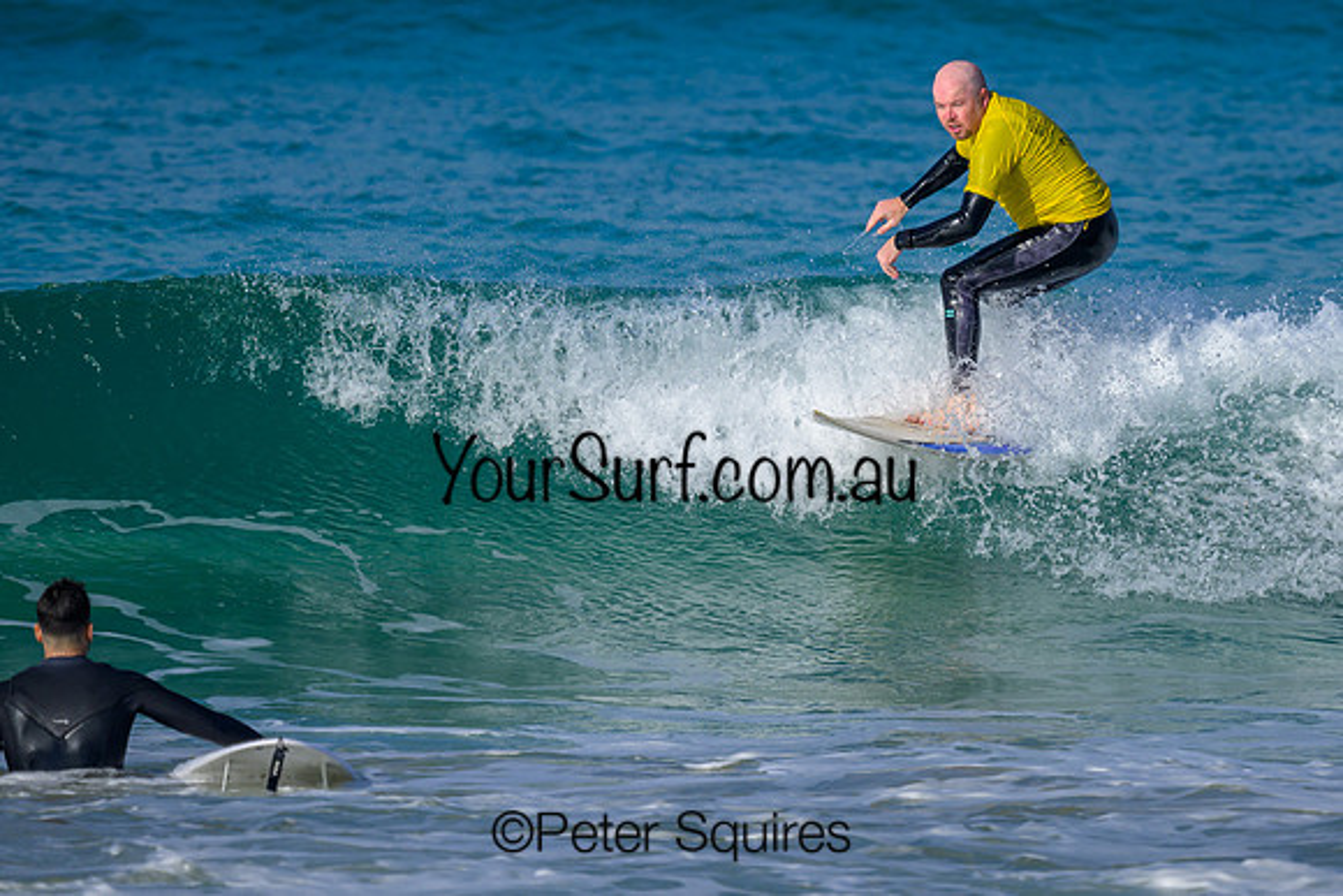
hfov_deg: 1.9
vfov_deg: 1.3
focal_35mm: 1098
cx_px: 922
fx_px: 40984
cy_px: 315
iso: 250
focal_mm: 800
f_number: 6.3
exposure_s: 1/2000
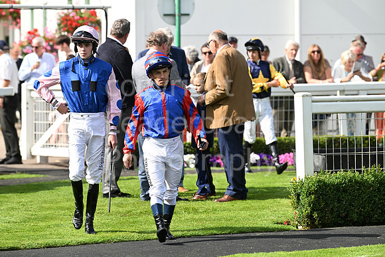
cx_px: 192
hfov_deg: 10.3
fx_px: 2139
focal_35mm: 200
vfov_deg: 6.9
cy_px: 128
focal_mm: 200
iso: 500
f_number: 5
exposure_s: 1/2000
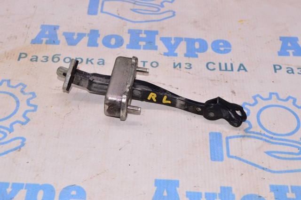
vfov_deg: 20.1
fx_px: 564
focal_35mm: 68
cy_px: 100
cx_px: 150
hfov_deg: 29.9
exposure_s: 1/160
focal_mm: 45
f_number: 8
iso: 1600
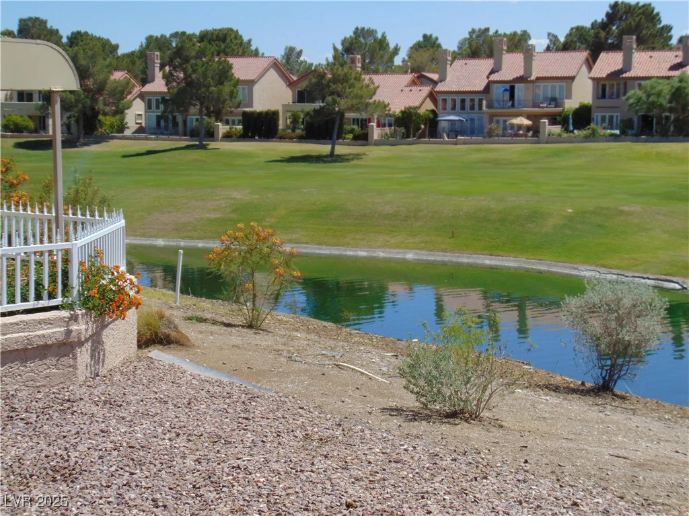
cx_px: 344
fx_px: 1413
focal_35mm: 71
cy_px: 258
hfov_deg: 27.4
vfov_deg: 20.7
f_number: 3.7
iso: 80
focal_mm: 12.8
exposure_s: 1/1000
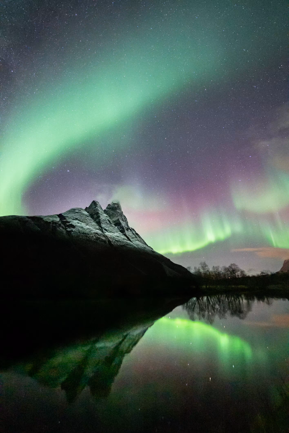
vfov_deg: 104.2
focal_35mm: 14
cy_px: 216
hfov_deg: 81.3
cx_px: 144
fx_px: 168
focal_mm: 14
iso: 10000
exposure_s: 1.3
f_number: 1.8
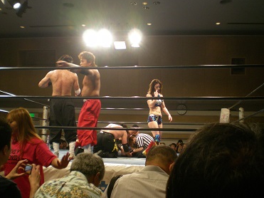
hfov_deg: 45.8
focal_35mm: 41
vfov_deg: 35.1
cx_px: 137
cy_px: 92
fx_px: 313
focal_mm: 6.3
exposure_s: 1/37.1
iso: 200
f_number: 3.1
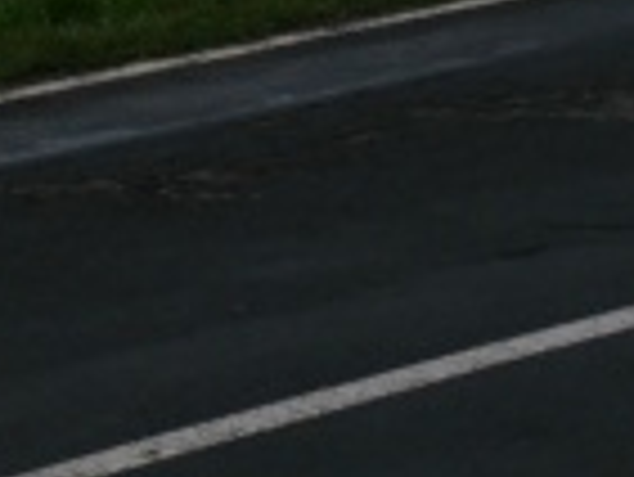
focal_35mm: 238
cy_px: -832
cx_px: -135
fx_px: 4363
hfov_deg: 8.2
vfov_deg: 5.9
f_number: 8
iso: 200
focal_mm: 21
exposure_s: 1/500
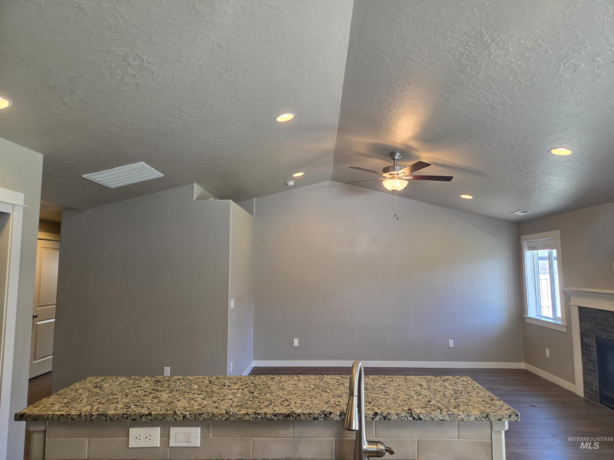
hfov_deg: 73.9
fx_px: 408
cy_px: 230
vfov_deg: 58.9
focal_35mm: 23
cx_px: 307
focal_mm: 5.4
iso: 160
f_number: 1.8
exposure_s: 1/120
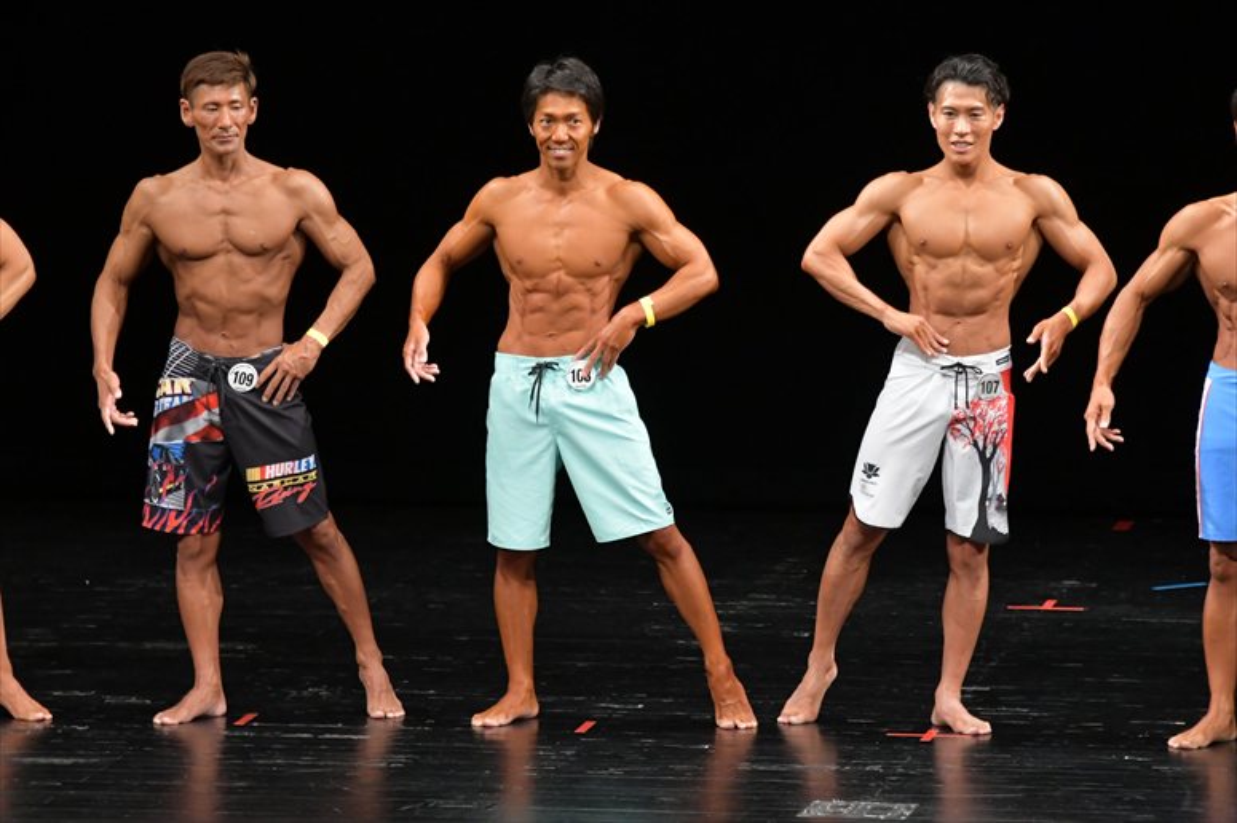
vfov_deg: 5.1
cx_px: 618
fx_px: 9273
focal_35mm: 270
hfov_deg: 7.6
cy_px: 412
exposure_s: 1/400
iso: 3200
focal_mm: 180
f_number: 5.6
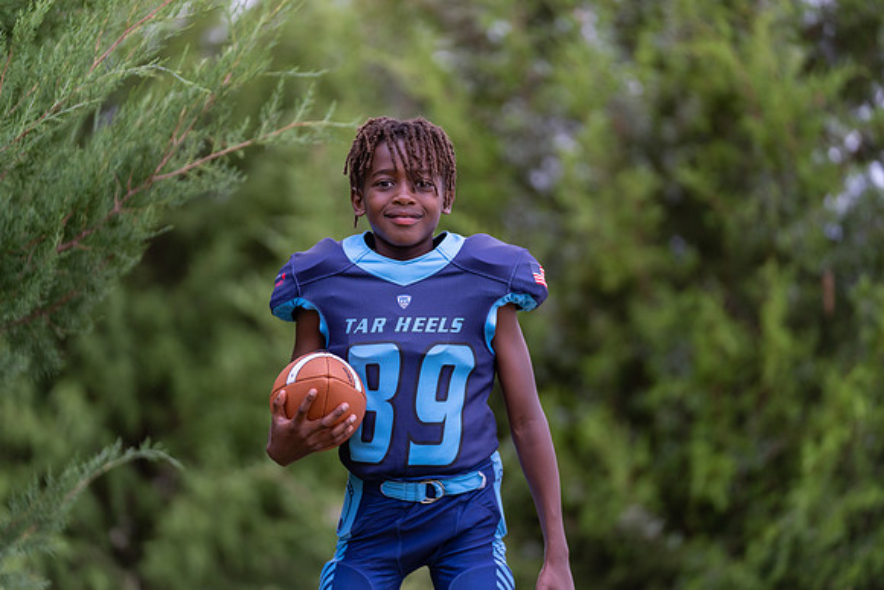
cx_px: 442
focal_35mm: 148
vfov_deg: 9.3
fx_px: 3635
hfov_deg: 13.9
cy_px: 295
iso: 500
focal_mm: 148
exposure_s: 1/320
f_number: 2.8
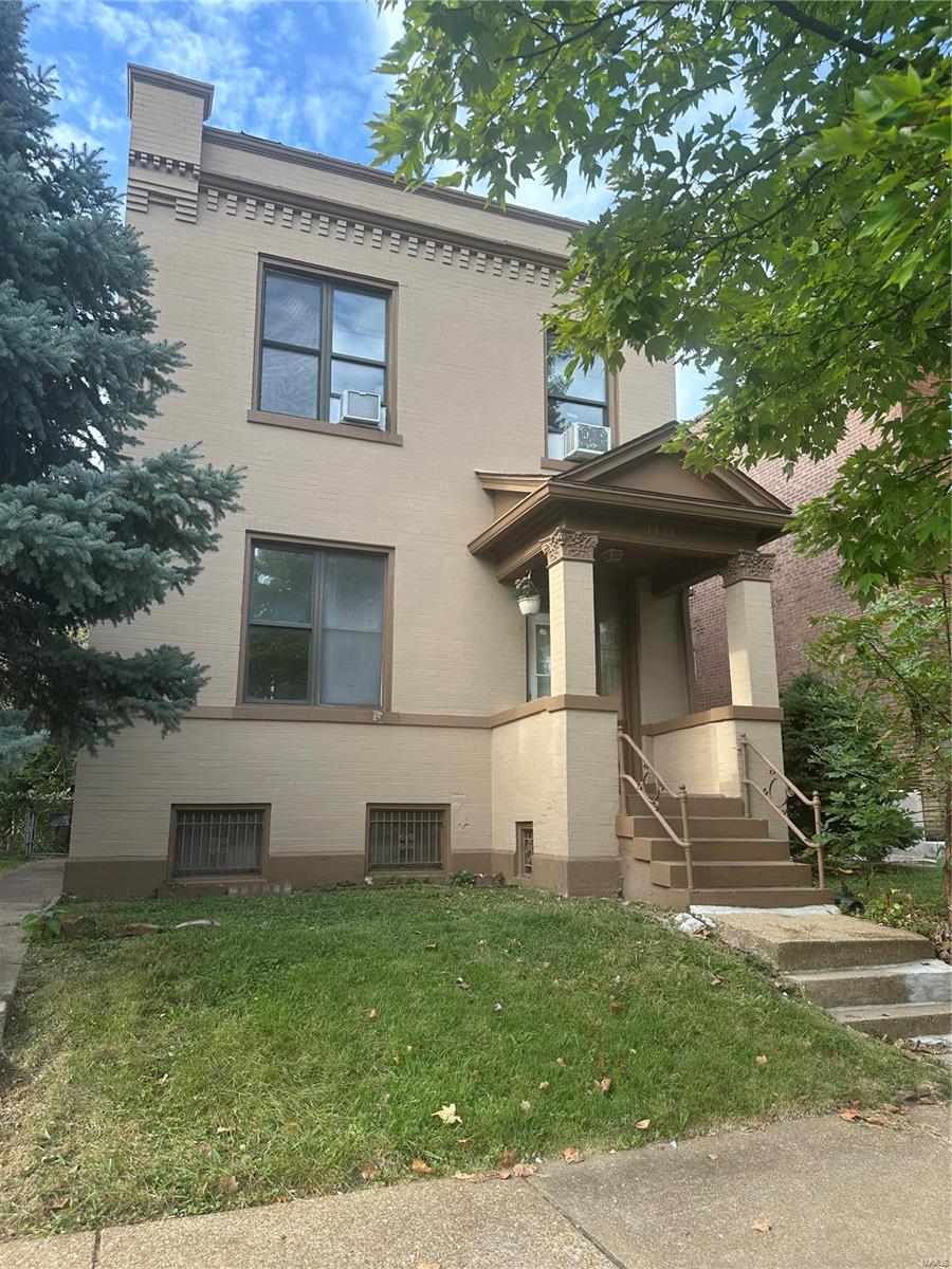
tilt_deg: +12.5
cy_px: 634
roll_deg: -0.5
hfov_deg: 56.8
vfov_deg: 71.6
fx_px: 880
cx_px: 476
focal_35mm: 24
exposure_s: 1/543
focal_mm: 6.86
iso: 80
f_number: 1.78
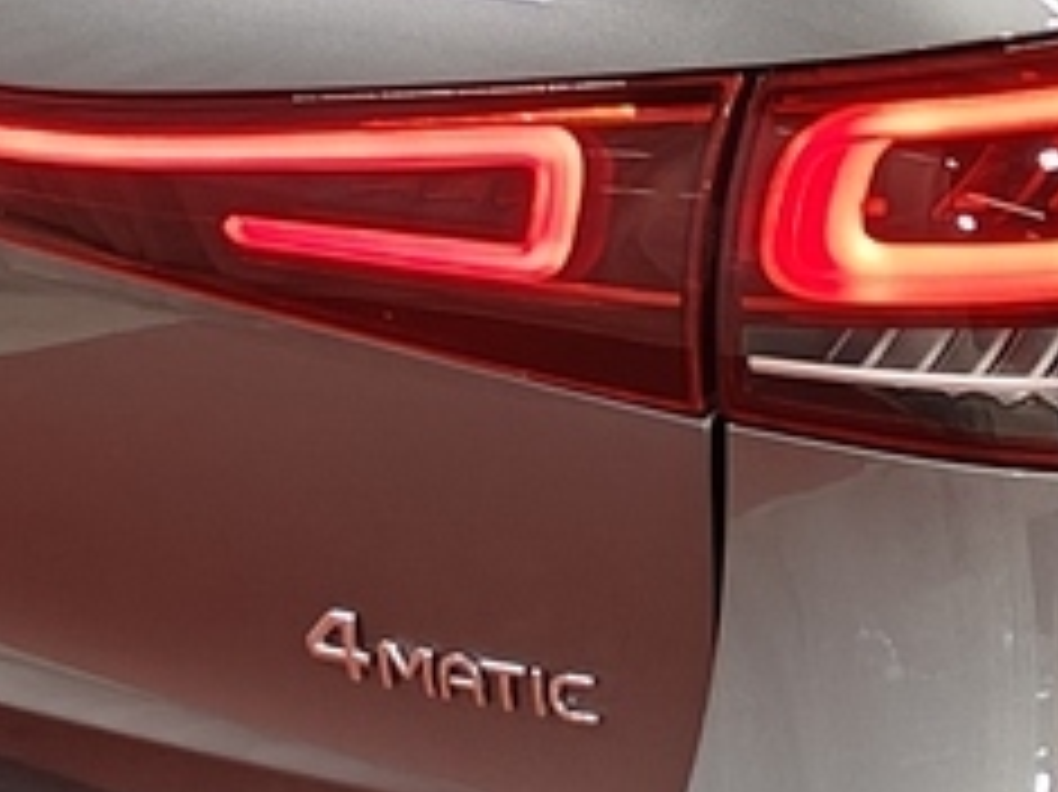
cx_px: 1288
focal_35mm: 178
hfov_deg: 10.9
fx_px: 5438
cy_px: 274
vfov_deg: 8.3
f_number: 1.8
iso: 80
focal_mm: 5.59
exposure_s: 1/60
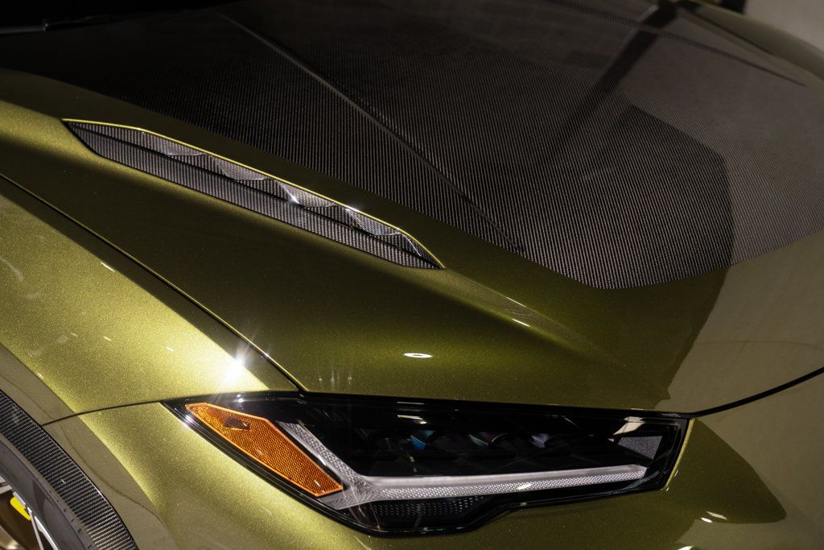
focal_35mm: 45
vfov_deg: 30.1
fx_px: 1022
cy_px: 275
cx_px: 412
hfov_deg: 43.9
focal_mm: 44
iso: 160
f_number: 3.5
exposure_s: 1/125
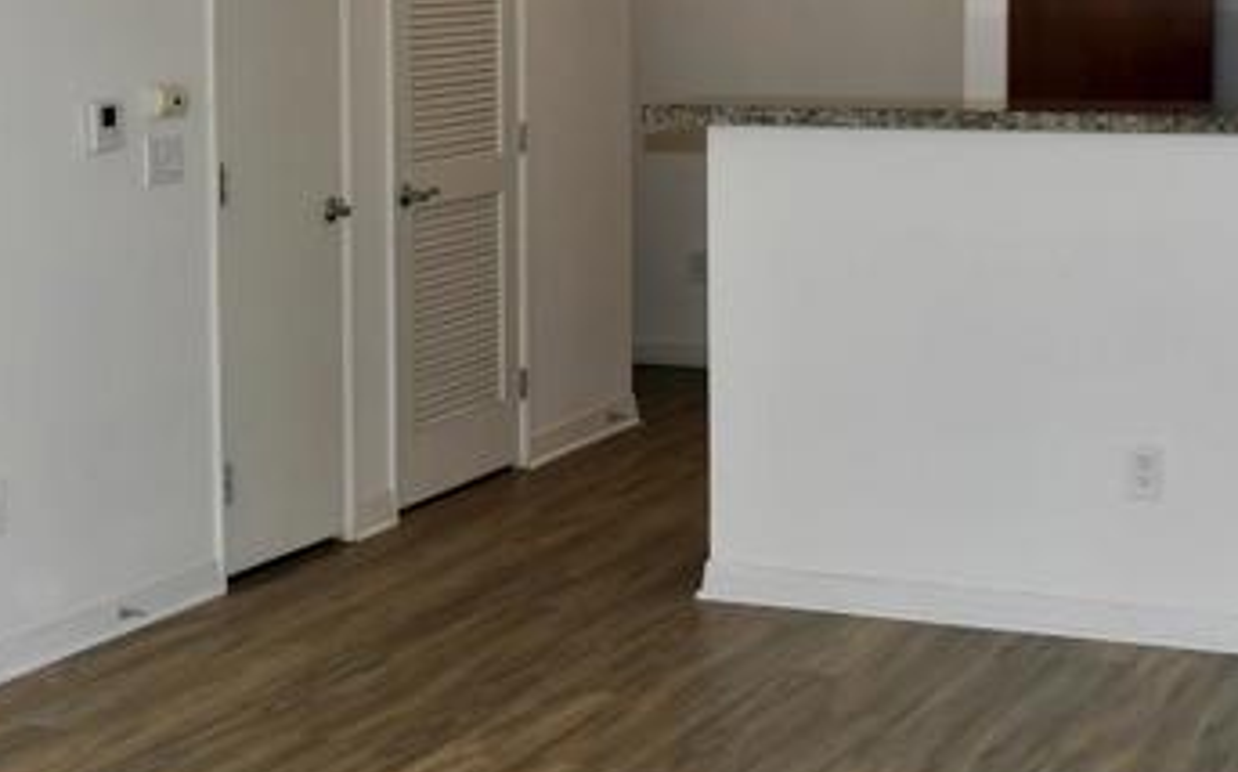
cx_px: 213
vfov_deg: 17.8
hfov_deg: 27.6
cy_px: 269
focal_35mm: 73
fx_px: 2462
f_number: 5
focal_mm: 16
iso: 200
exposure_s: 1/60
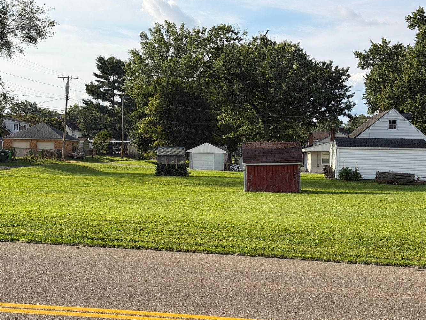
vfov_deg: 27.0
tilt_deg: +0.1
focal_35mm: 54
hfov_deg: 35.5
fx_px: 665
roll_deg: -1.0
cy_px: 165
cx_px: 189
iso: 64
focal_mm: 6.76
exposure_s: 1/3378
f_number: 1.78
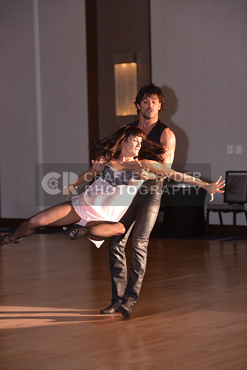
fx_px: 1152
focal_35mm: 112
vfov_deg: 18.3
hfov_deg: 12.2
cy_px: 185
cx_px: 124
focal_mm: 112
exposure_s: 1/250
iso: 1600
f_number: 5
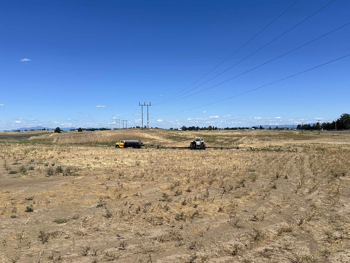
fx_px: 303
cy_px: 120
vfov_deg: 46.7
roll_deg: +0.9
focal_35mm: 30
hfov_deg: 59.9
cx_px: 159
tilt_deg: +3.1
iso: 80
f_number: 1.78
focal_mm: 6.86
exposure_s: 1/8197
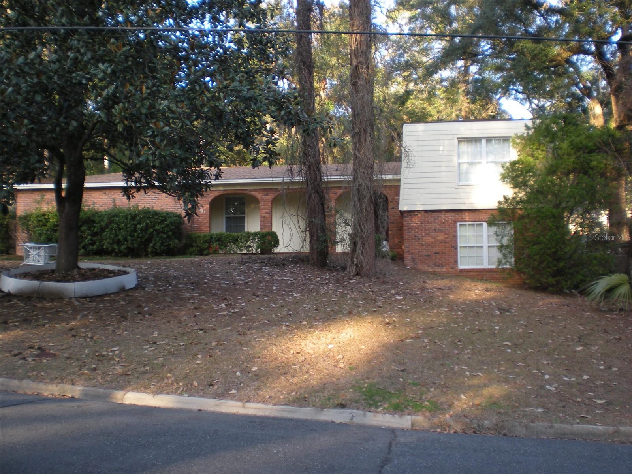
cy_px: 237
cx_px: 316
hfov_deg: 49.0
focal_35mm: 38
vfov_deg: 37.7
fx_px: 694
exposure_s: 1/59.6
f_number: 3.1
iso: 83
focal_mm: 6.3
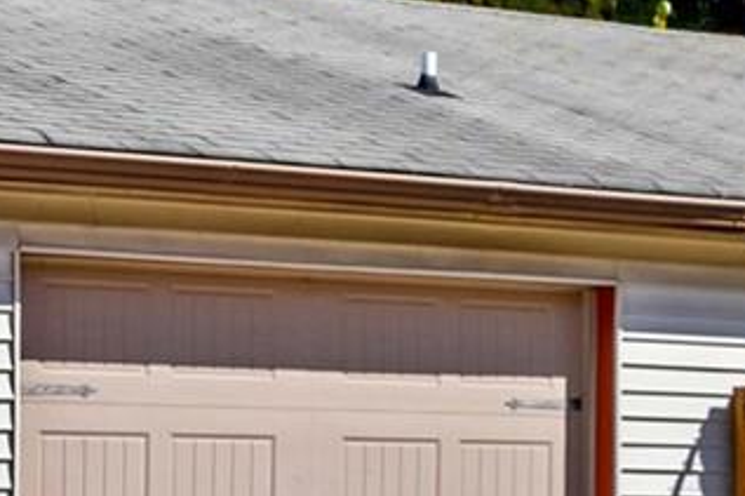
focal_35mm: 142
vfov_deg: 9.6
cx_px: -122
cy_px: 413
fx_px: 2937
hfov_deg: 14.1
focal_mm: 8.38
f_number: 2.8
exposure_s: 1/1500
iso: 150
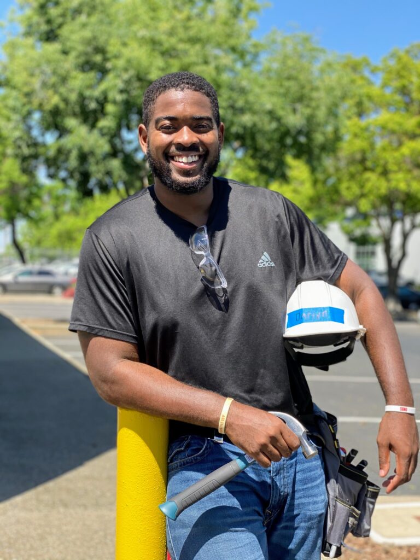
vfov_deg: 36.8
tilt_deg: -1.0
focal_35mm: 52
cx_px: 210
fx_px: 841
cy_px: 280
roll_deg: -0.2
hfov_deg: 28.0
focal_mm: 6
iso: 20
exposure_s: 1/527
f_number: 2
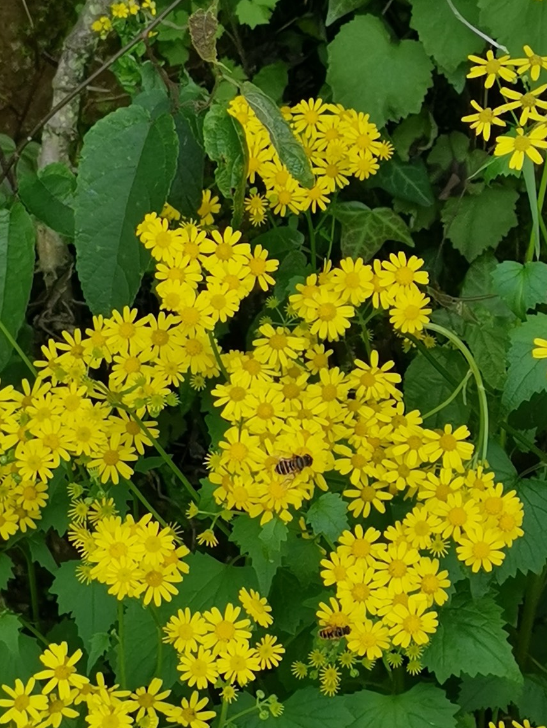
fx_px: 2232
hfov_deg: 14.0
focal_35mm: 106
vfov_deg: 18.5
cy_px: 370
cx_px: 277
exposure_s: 1/815
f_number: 1.8
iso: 50
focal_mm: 4.75
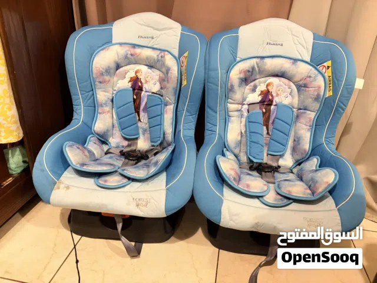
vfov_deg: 53.1
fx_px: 283
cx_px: 188
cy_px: 142
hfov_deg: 67.3
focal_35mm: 26
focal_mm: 5.96
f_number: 1.6
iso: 400
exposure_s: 1/50
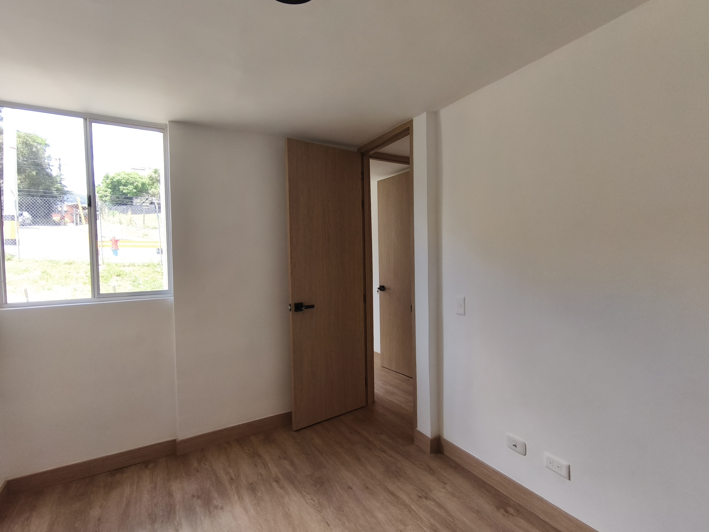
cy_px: 266
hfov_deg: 91.0
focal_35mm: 17
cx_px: 354
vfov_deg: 74.7
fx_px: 348
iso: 50
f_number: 2.2
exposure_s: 1/120
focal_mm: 1.91
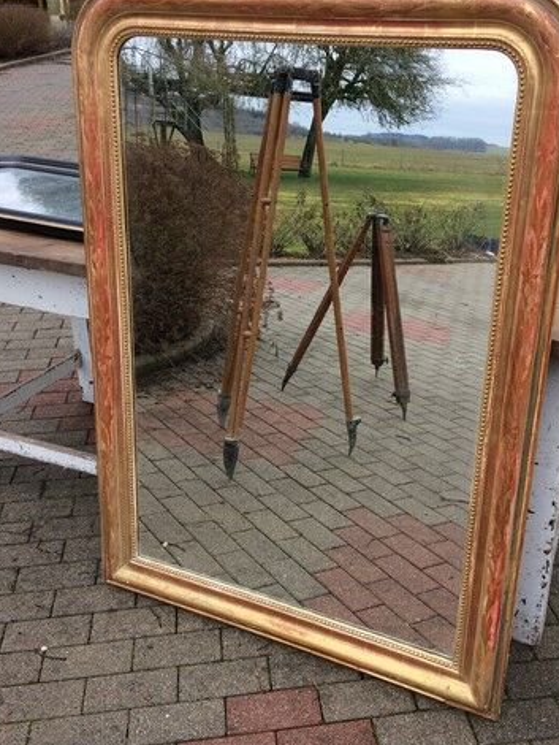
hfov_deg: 38.6
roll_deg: +1.2
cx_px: 325
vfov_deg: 50.1
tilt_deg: -25.6
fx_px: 796
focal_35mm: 37
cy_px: 346
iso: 32
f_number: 2.2
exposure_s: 1/169
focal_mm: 4.15
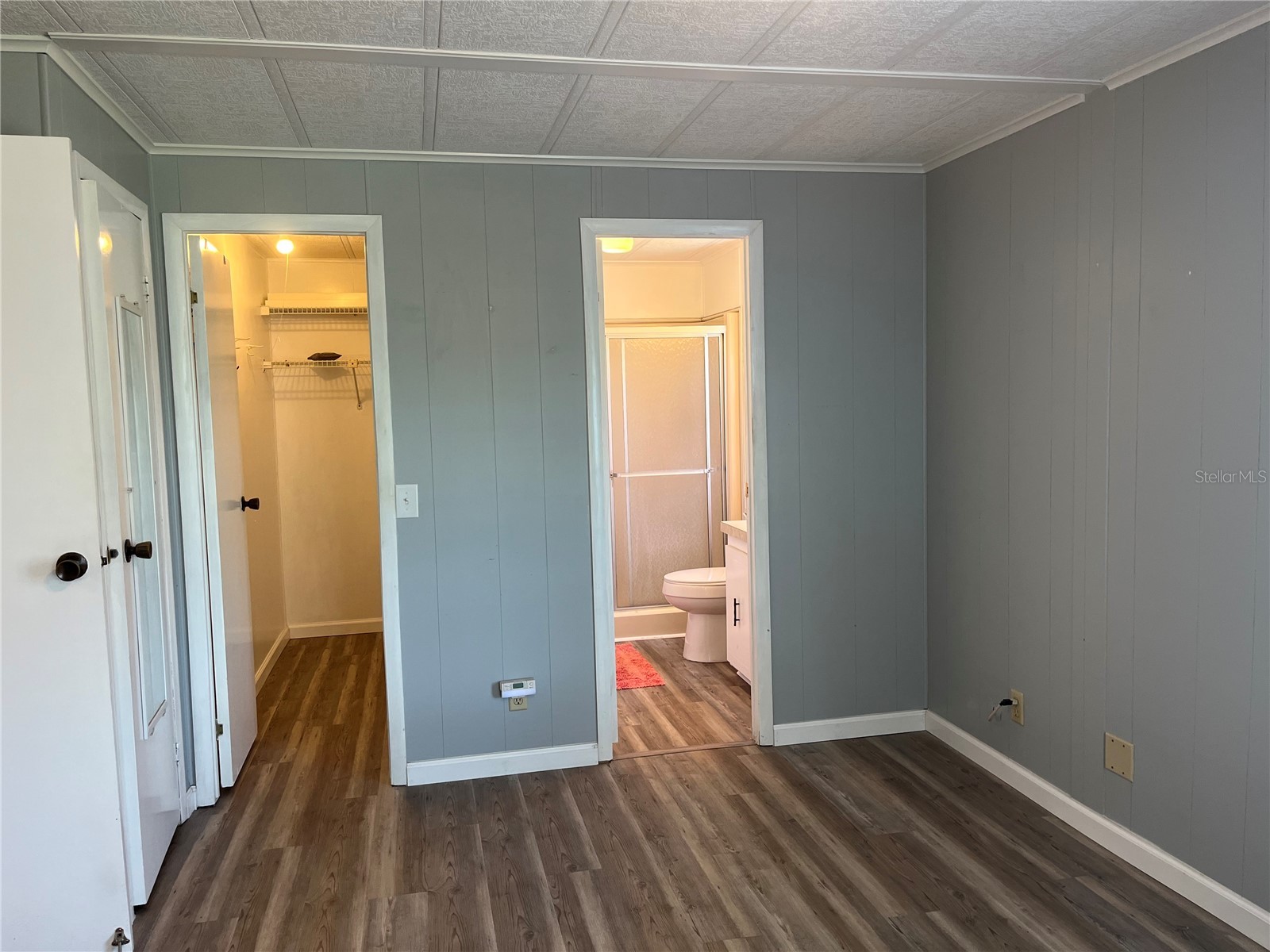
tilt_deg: -3.9
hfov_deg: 67.3
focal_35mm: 26
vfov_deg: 53.1
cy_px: 476
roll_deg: +1.8
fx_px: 954
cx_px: 635
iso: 100
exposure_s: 1/120
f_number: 1.6
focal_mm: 5.1
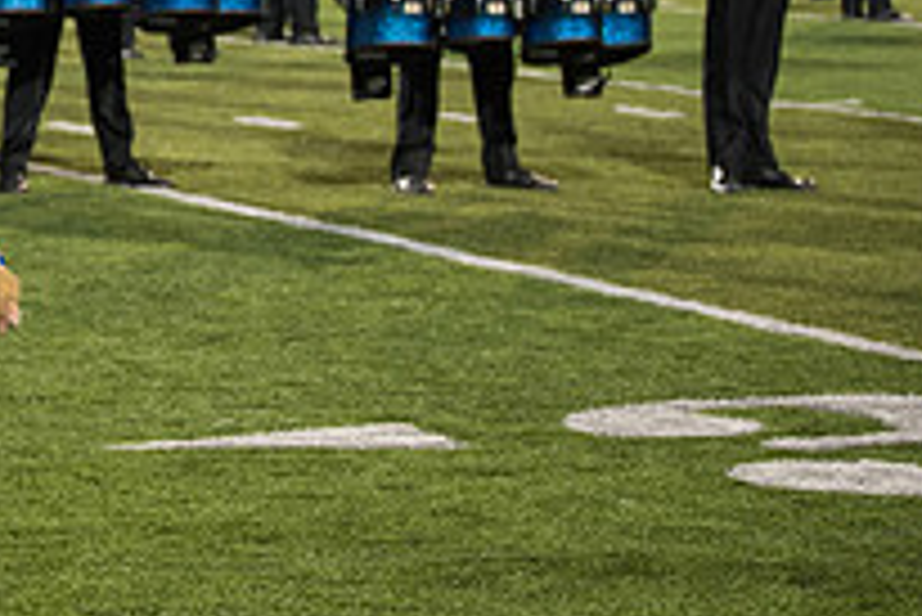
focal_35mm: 198
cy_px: -9
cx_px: -297
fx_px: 5074
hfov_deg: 10.2
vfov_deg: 6.9
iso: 2800
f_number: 4.5
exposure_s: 1/200
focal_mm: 70
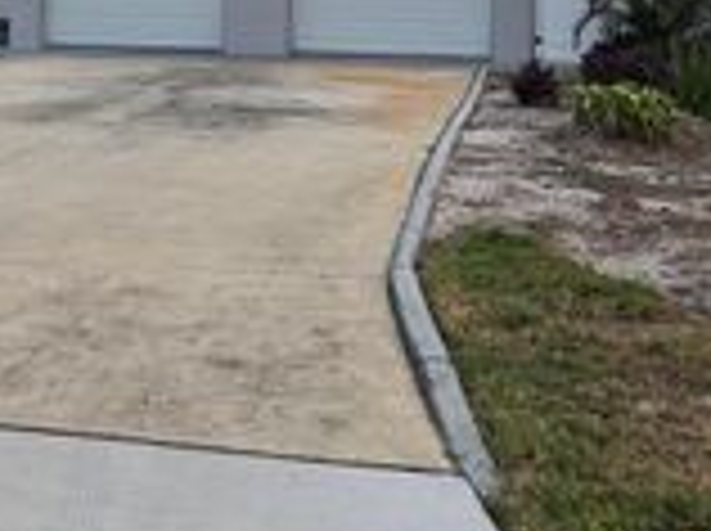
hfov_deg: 25.9
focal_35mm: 73
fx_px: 1497
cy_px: 2
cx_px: 76
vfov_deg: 19.5
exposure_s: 1/761
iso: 80
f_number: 1.8
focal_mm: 5.4
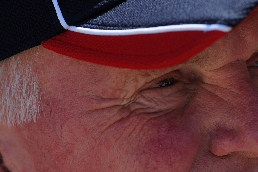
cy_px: 128
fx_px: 6296
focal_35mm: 879
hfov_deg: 2.3
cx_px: 196
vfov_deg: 1.6
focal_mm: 400
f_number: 4
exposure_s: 1/640
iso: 200
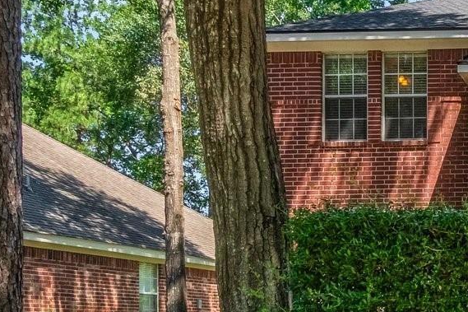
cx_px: 679
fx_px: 702
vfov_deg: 25.0
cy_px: 163
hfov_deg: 27.3
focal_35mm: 54
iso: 800
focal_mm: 10
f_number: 10
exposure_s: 1/200
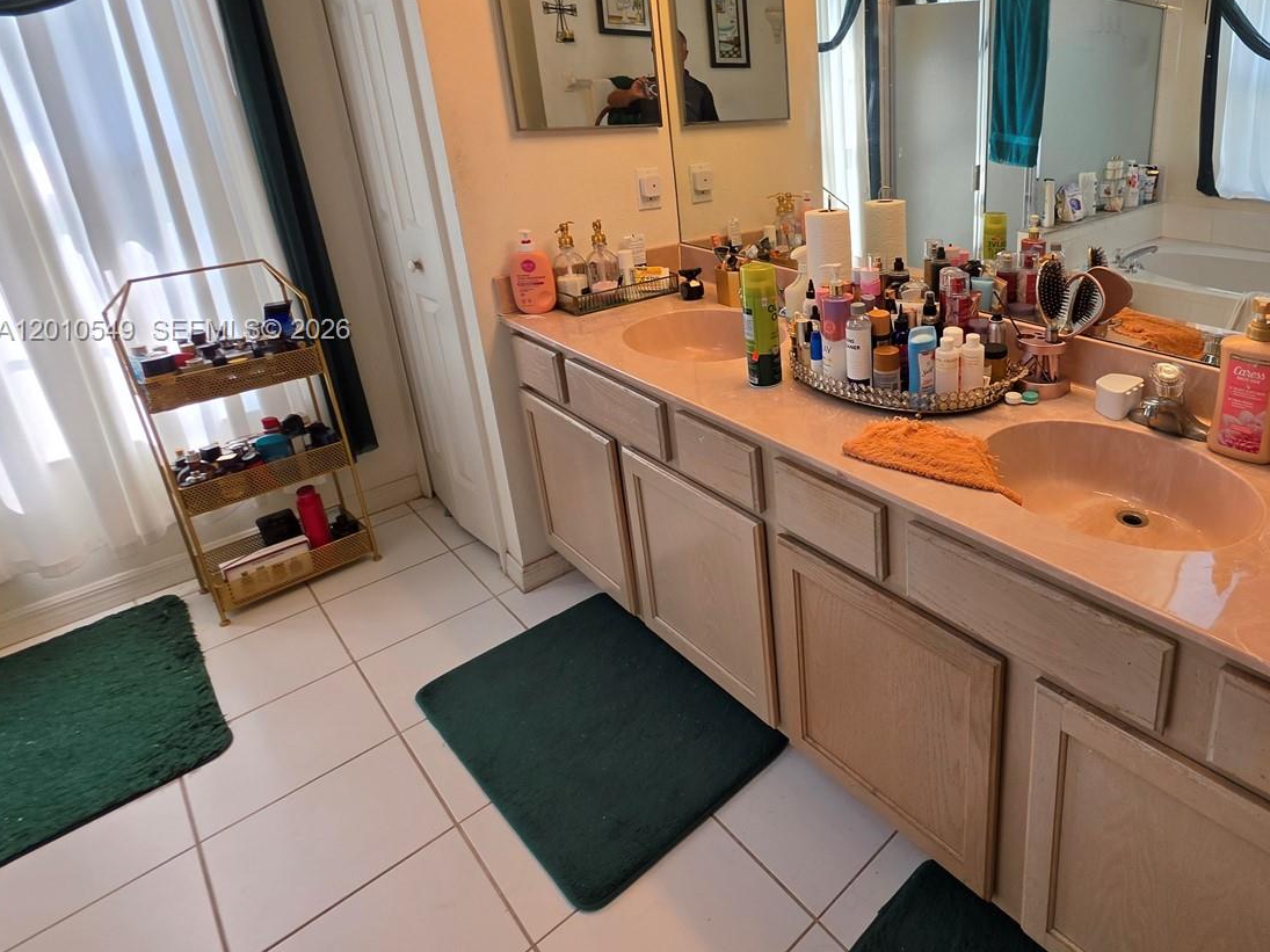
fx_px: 697
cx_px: 917
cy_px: 332
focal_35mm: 19
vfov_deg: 67.1
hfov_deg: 79.6
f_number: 1.9
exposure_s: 1/120
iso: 25
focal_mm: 2.2
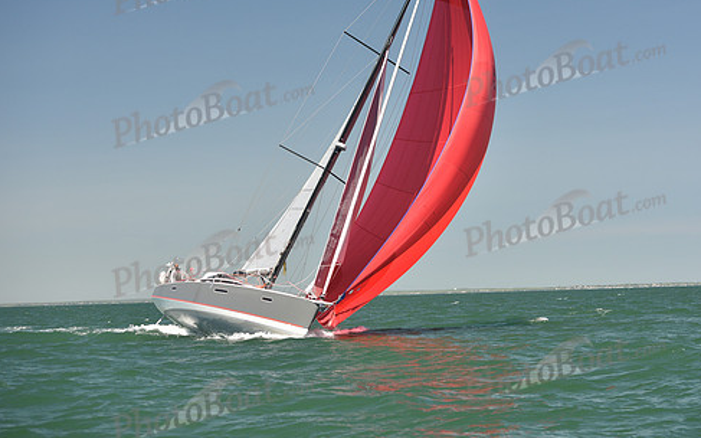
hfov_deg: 24.4
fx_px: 1623
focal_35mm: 85
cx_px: 390
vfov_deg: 15.3
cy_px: 165
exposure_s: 1/800
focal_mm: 70
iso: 250
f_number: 4
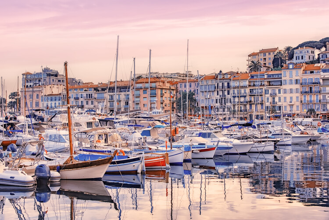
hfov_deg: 36.2
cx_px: 164
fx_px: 503
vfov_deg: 24.7
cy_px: 110
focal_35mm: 55
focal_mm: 55
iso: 64
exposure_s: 1/200
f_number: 7.1
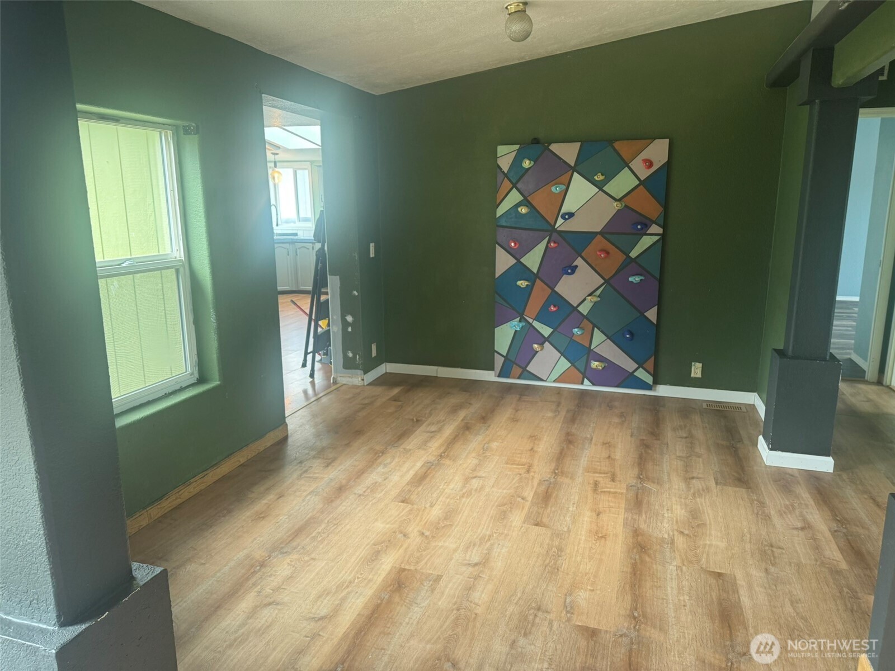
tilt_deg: -10.1
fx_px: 621
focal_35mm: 24
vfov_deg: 56.8
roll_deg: +0.7
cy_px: 336
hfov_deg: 71.6
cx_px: 448
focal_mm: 6.76
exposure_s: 1/60
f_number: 1.78
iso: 200
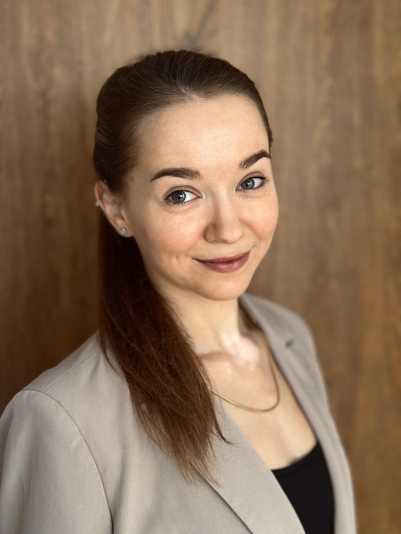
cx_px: 200
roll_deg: -0.7
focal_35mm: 48
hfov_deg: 30.3
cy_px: 267
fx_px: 741
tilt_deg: -8.5
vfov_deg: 39.7
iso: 400
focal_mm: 6.86
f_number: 1.78
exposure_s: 1/40
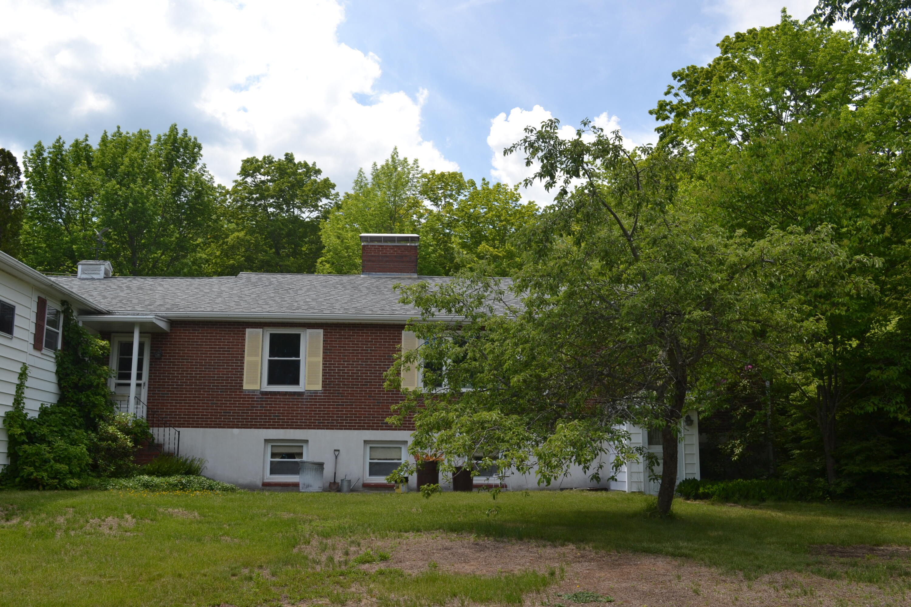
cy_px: 304
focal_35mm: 33
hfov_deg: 57.2
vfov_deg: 40.0
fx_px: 835
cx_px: 456
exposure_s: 1/200
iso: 100
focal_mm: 22
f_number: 9
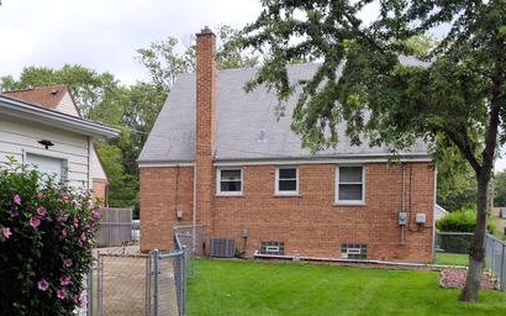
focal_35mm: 43
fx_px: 593
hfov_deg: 45.6
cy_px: 256
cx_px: 170
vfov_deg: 29.1
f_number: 6.3
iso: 100
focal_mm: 18
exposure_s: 1/160
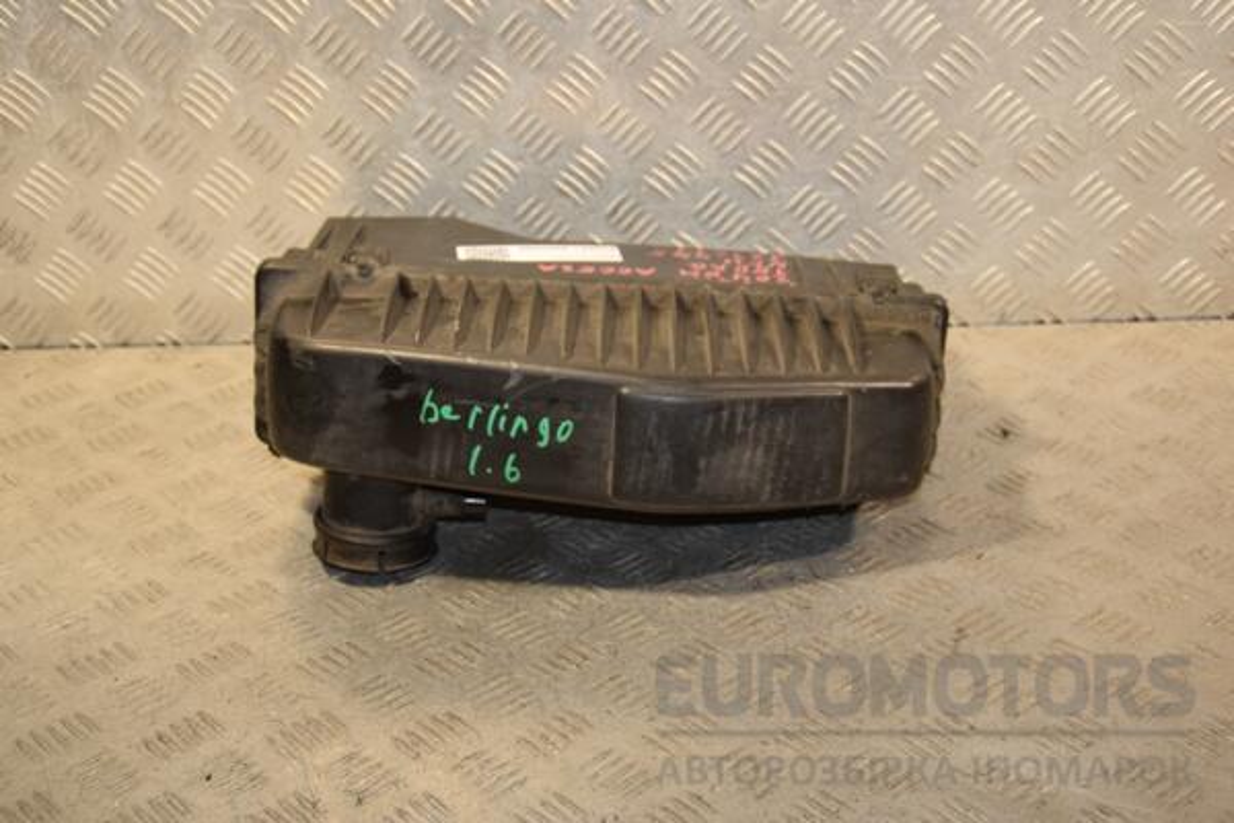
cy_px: 412
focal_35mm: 60
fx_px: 2057
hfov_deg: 33.4
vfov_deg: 22.6
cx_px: 617
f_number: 5
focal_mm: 40
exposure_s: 1/200
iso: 800
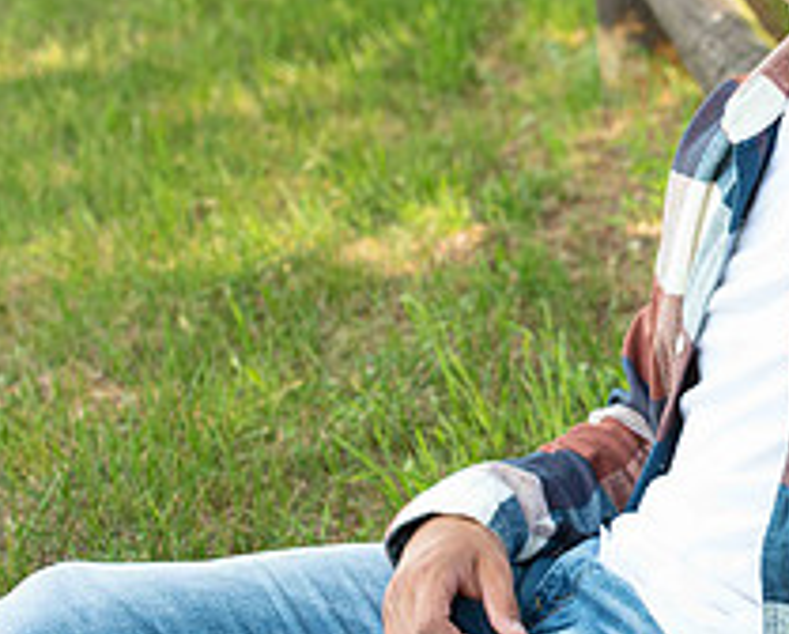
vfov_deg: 8.5
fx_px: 4258
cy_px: 266
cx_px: 906
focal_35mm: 182
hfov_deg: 10.4
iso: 400
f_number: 5
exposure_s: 1/200
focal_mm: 70
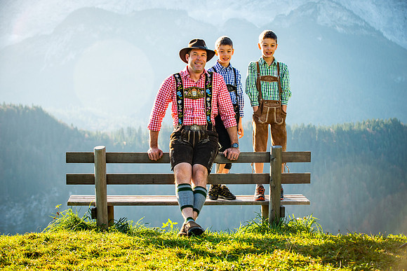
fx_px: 995
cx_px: 204
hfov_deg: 23.1
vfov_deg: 15.5
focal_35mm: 88
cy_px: 136
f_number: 6.3
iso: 100
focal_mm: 86
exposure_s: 1/320
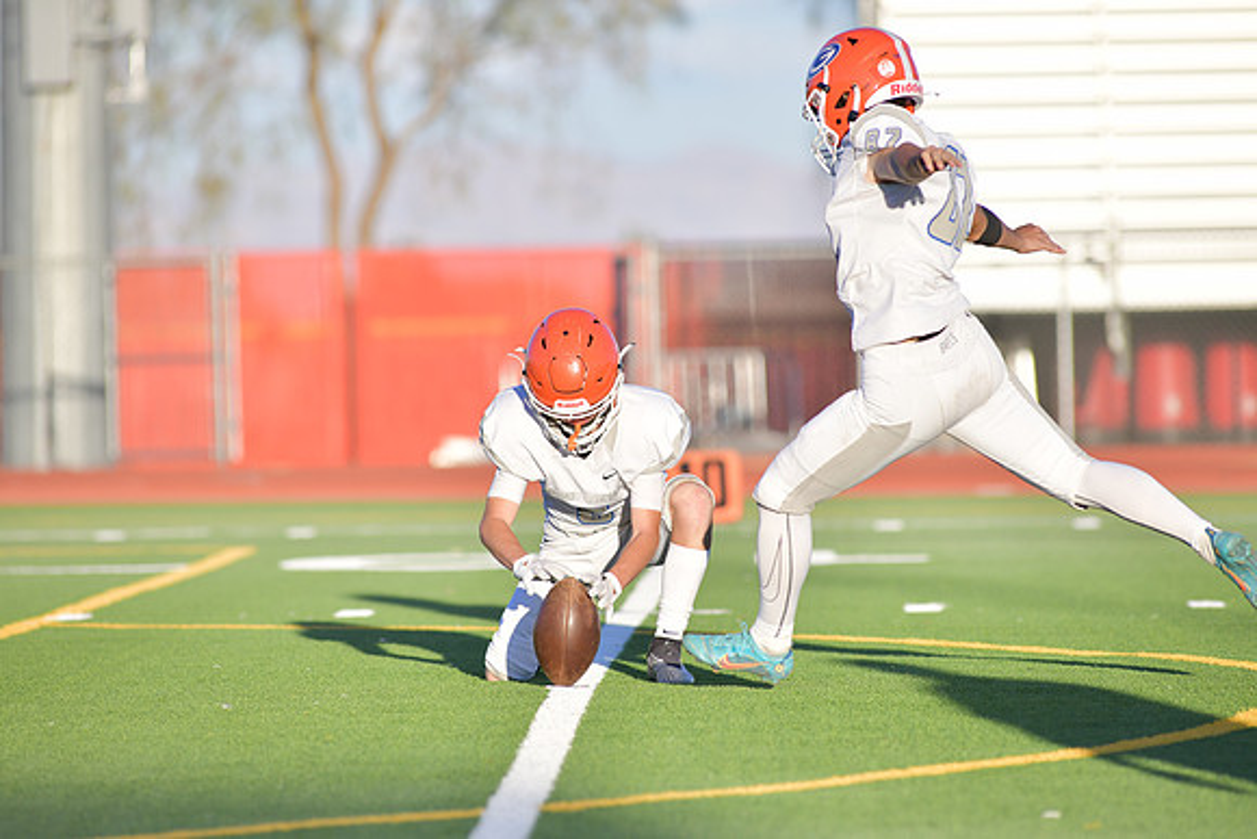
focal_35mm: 300
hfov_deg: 6.9
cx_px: 628
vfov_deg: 4.6
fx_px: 10477
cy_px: 420
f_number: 5
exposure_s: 1/3200
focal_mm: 300
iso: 560
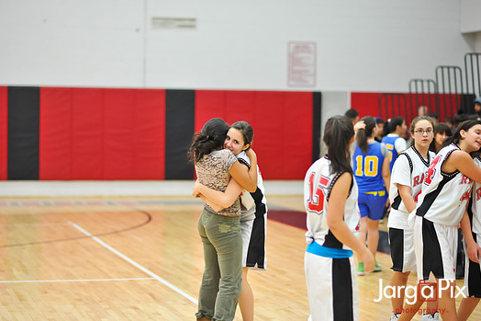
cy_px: 150
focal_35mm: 94
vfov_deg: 14.5
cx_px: 232
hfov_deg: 21.7
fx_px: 1255
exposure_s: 1/500
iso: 2000
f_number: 2
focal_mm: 85
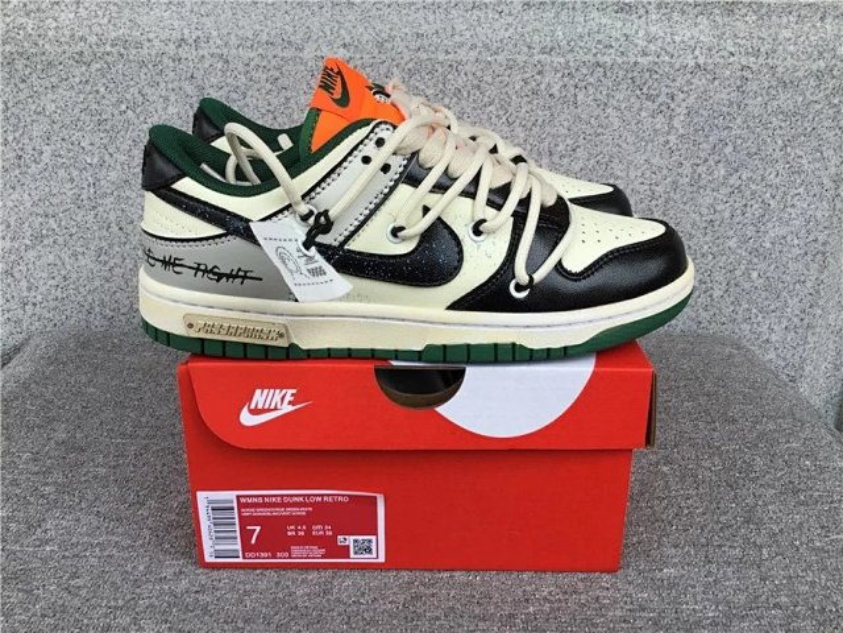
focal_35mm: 31
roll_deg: -0.3
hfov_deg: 58.4
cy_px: 316
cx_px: 422
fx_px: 755
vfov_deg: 45.4
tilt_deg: -20.9
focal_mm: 3.3
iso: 25
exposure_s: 1/468
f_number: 2.4
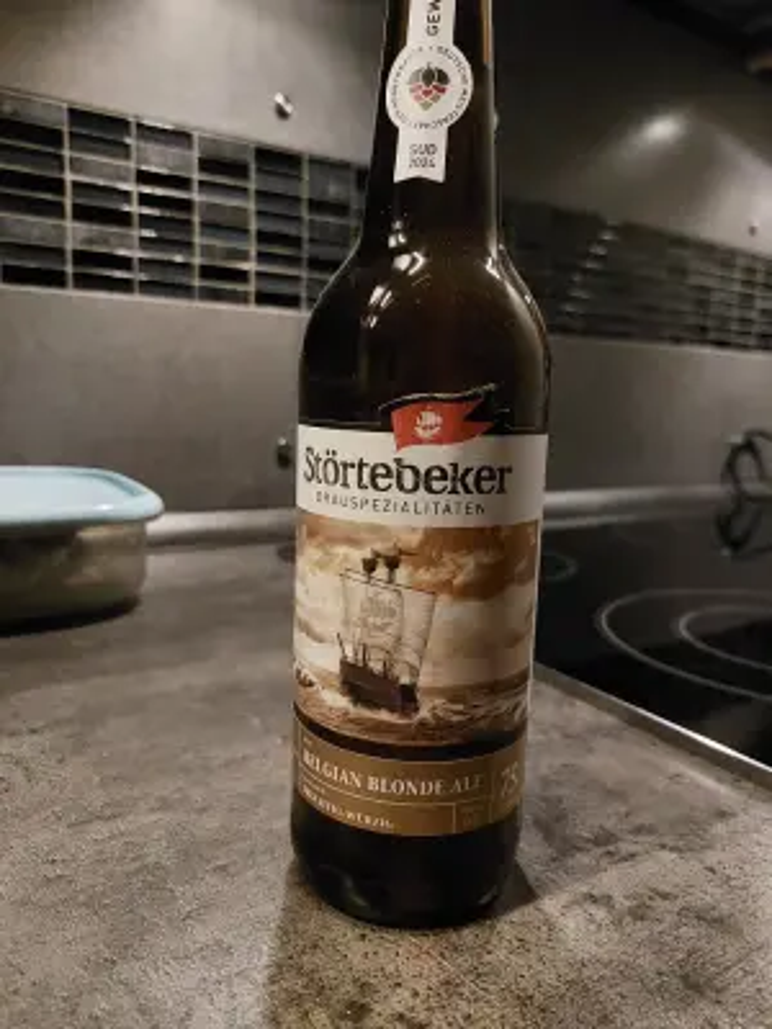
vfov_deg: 71.6
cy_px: 514
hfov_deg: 56.8
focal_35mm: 24
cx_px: 386
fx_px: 714
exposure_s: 1/25
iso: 1250
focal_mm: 5.23
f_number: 1.8
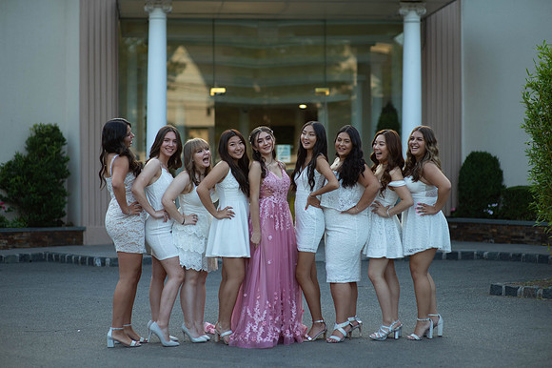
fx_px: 1303
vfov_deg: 16.1
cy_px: 184
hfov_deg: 23.9
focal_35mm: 85
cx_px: 276
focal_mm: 85
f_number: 2
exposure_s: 1/1000
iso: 250
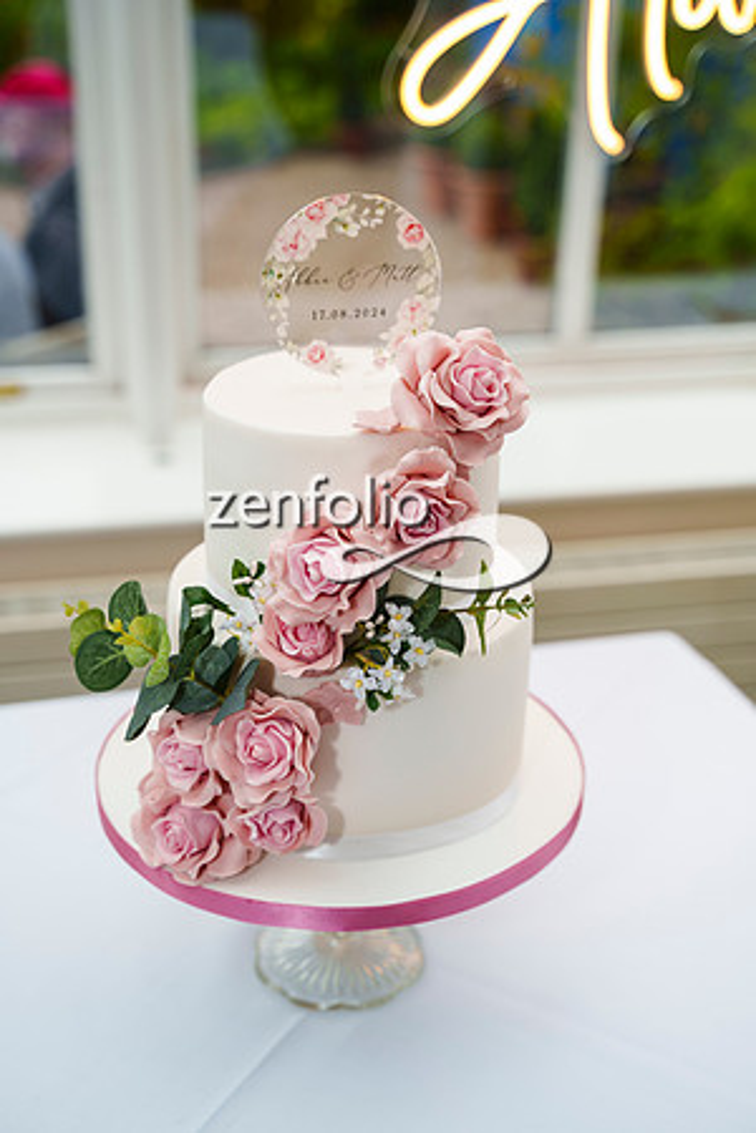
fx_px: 1575
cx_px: 378
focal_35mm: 50
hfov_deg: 27.0
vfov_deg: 39.6
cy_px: 566
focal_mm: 50
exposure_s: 1/250
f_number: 3.5
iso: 200
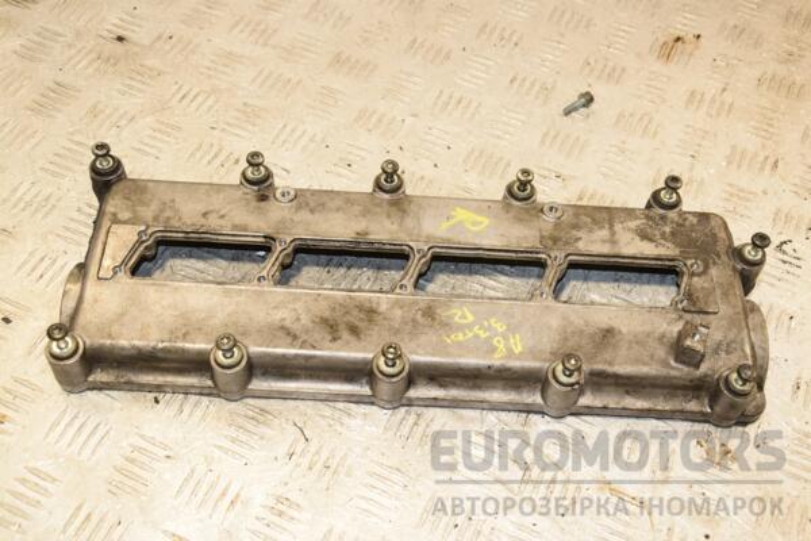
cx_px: 406
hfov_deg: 43.6
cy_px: 270
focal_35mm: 45
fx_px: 1014
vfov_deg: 29.9
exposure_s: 1/200
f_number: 6.3
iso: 800
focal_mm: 30
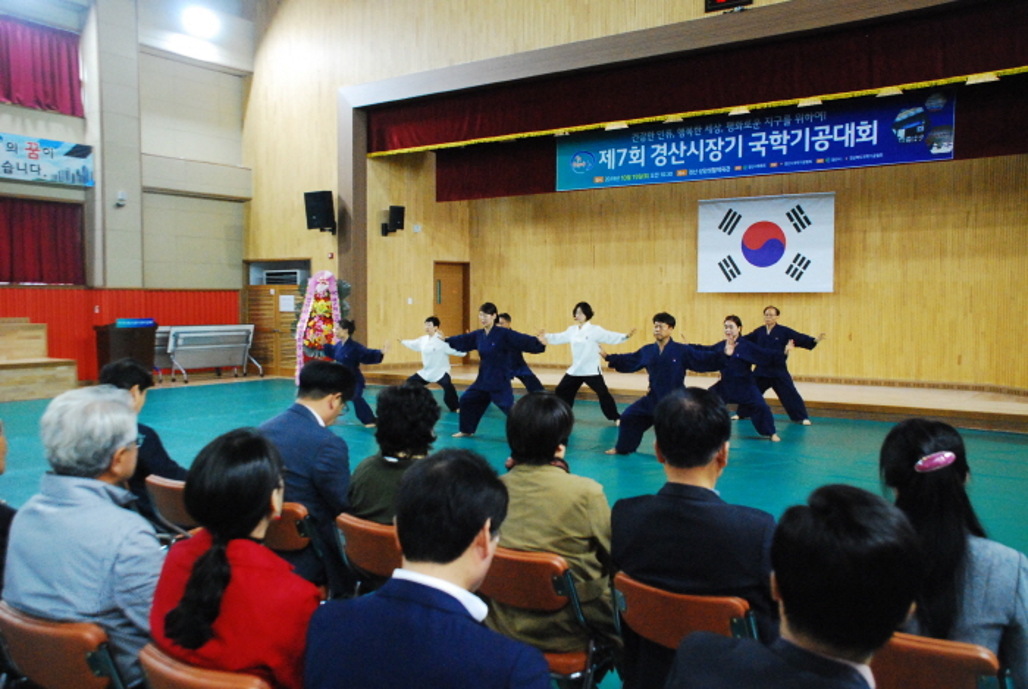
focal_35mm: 32
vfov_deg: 41.8
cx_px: 514
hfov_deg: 59.4
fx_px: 901
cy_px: 344
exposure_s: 1/60
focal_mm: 21
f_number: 6.3
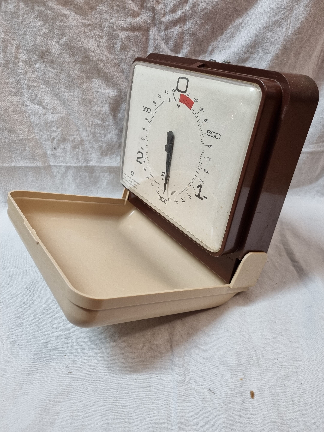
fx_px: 324
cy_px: 216
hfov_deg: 53.1
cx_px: 162
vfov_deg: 67.3
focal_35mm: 26
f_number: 1.8
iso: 200
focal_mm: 5.4
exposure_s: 1/50
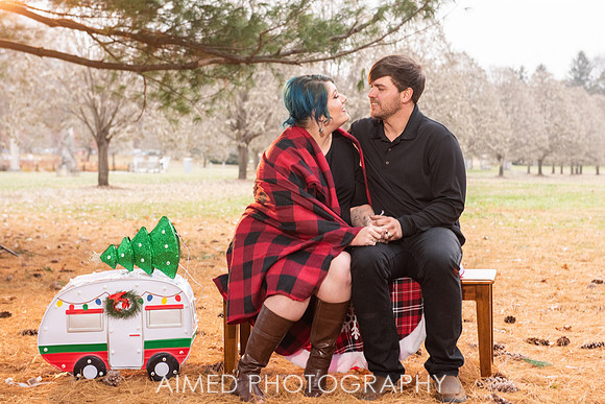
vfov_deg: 19.0
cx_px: 323
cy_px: 193
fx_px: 1204
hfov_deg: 28.2
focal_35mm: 72
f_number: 5
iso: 1000
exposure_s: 1/200
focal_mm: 66
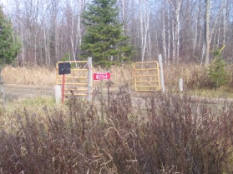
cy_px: 97
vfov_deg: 24.0
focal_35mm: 61
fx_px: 410
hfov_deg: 31.7
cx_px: 109
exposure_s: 1/700
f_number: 2.8
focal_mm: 8
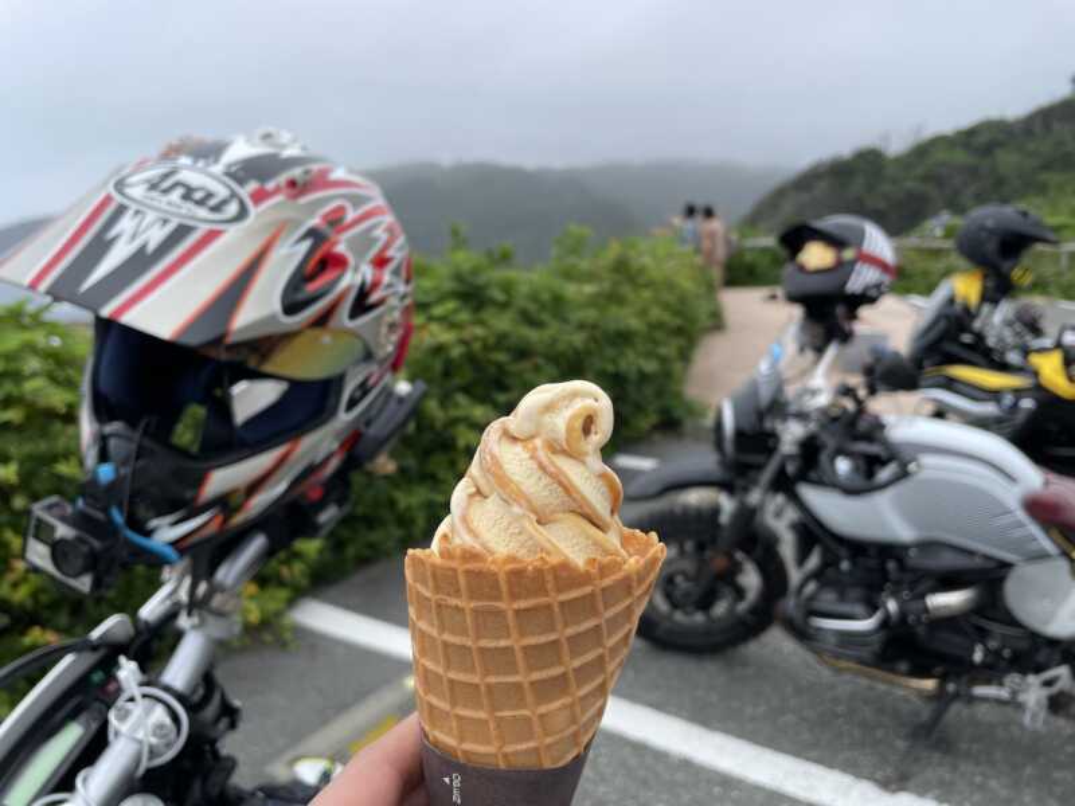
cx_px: 538
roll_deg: -0.6
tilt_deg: -11.7
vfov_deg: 53.1
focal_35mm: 26
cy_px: 403
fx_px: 807
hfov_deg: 67.3
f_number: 1.6
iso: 32
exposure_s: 1/1667
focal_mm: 4.2
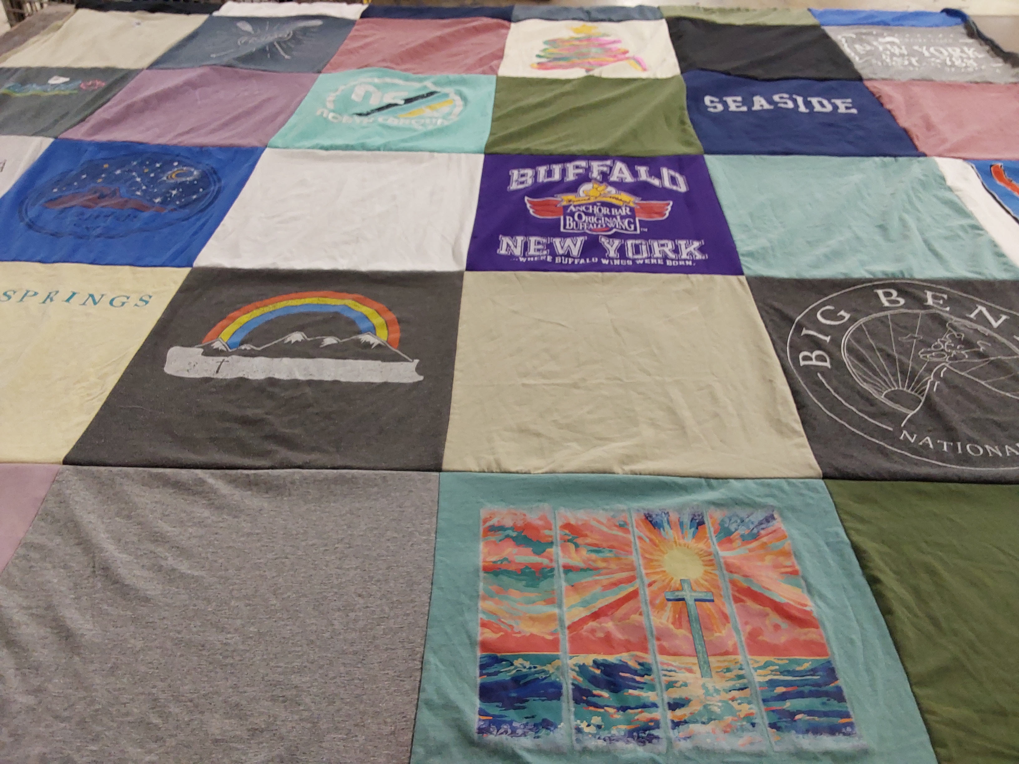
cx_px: 510
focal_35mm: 28
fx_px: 824
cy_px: 382
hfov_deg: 63.4
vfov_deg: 49.7
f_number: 1.9
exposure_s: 1/60
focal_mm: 2.91
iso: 100
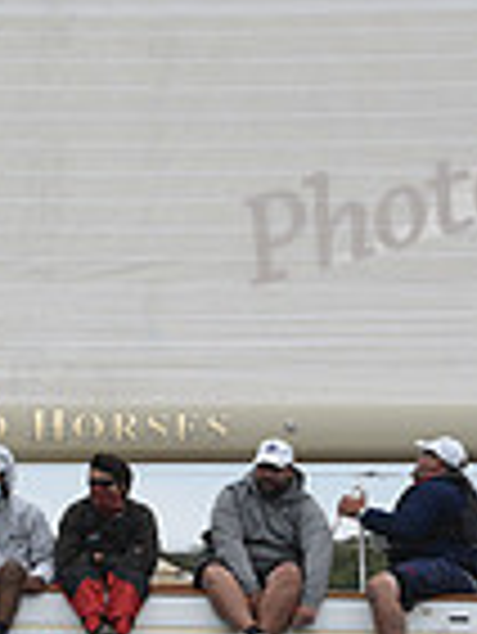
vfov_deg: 6.7
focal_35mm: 297
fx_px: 5449
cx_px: 14
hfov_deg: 5.0
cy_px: 465
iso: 400
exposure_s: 1/1000
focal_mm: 75
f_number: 6.3
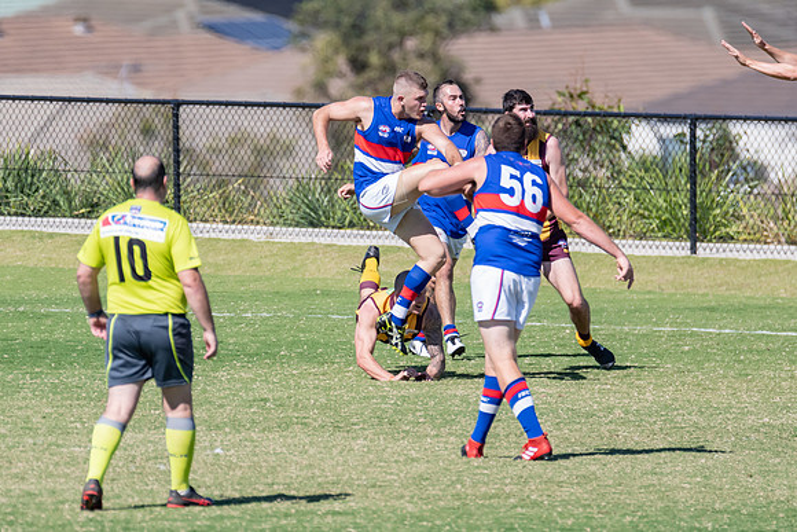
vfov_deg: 1.5
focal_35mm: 945
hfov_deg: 2.2
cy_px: 279
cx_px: 378
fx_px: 20935
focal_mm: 600
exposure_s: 1/2500
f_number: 7.1
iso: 800
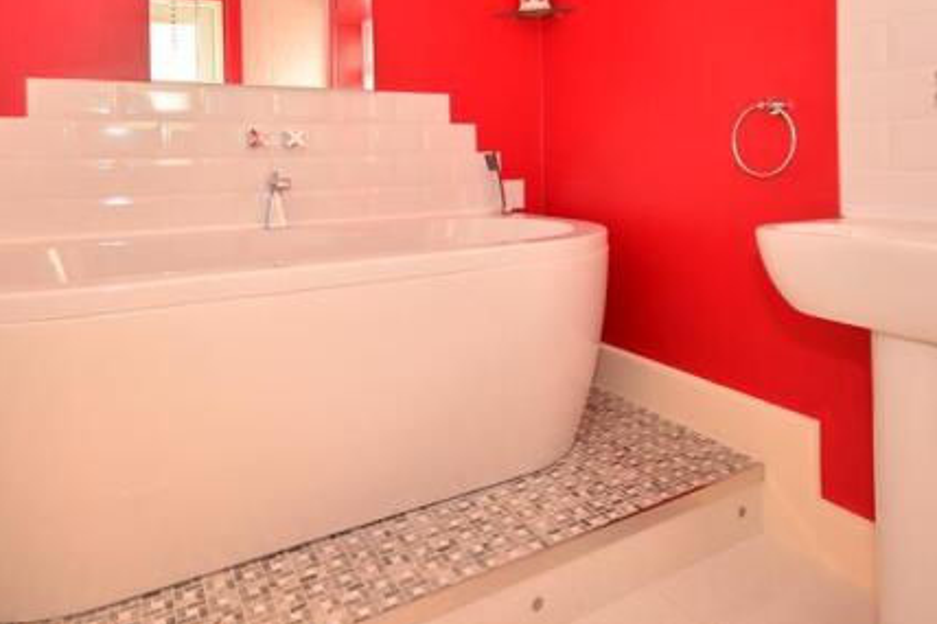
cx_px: 466
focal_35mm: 23
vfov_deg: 52.6
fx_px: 598
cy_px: 154
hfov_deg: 76.1
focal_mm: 10
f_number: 5
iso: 200
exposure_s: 1/1.6
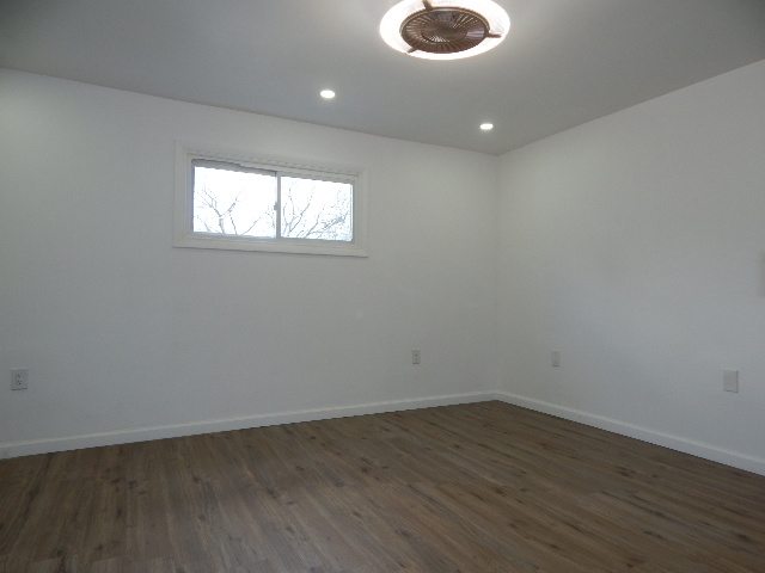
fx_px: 486
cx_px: 382
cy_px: 286
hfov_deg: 76.4
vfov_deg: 61.1
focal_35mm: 22
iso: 125
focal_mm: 4
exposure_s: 1/100
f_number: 3
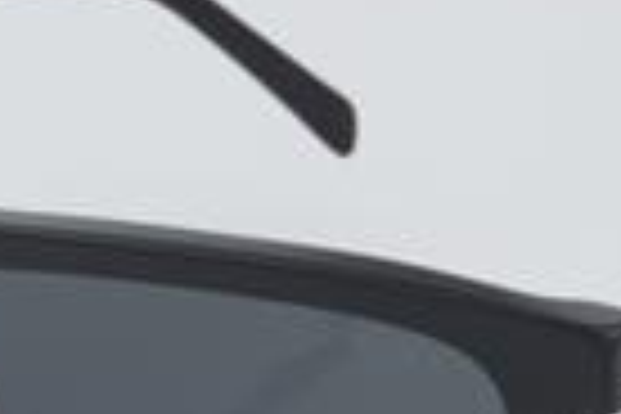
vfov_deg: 6.3
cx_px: 256
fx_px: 3743
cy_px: 396
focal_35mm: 217
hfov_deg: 9.5
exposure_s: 1/4
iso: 100
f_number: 32
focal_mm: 50
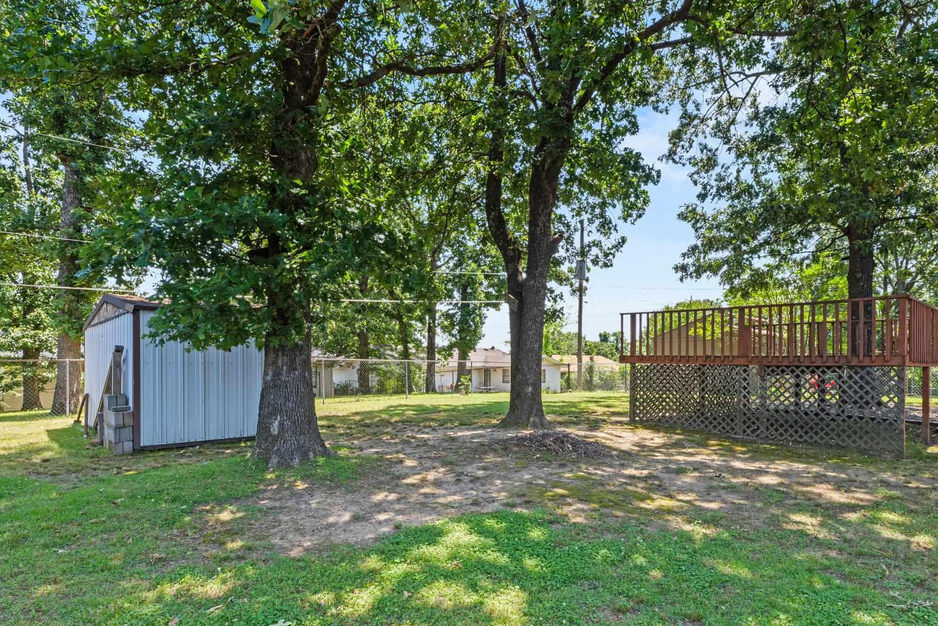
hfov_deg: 83.6
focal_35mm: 20
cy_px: 381
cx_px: 527
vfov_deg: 61.3
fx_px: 521
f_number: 9
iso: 200
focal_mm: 10
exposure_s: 1/20
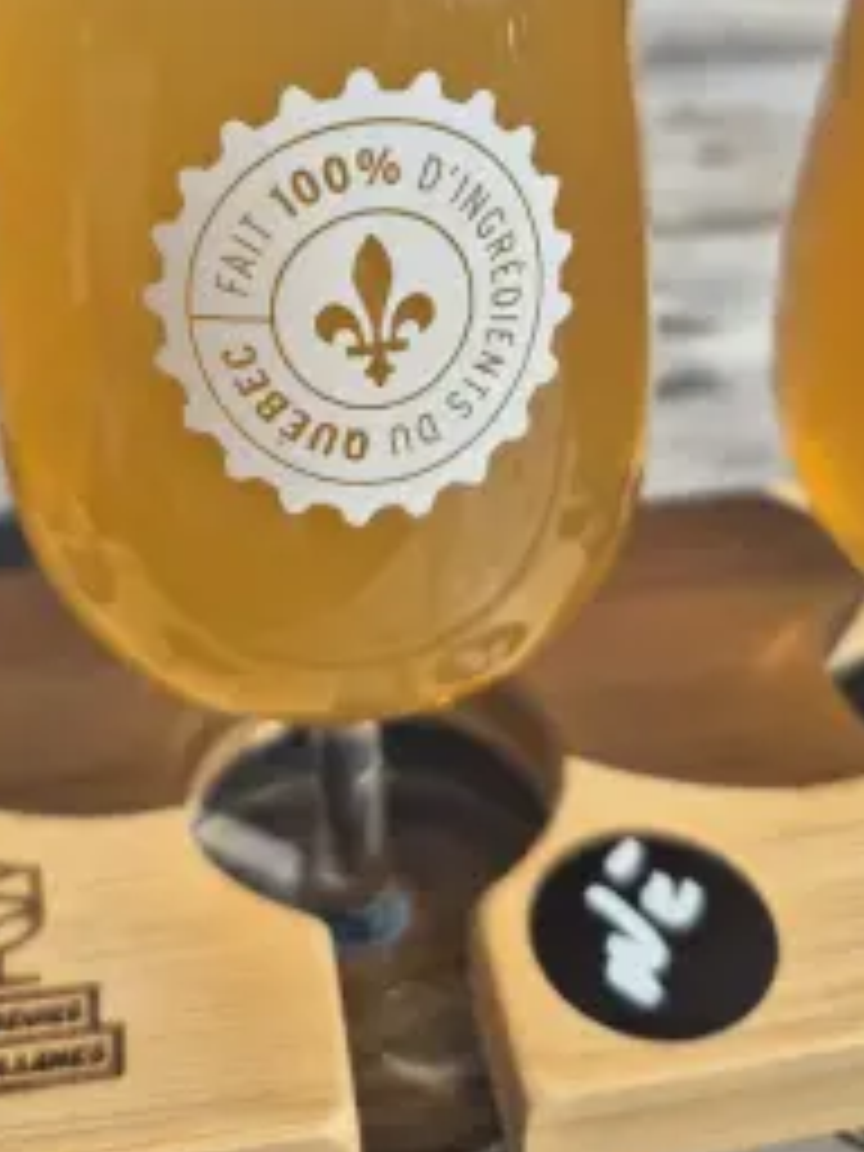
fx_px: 1198
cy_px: 315
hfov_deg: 39.5
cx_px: 356
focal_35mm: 36
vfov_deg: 49.7
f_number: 1.8
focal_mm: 5.4
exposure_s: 1/2288
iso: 25
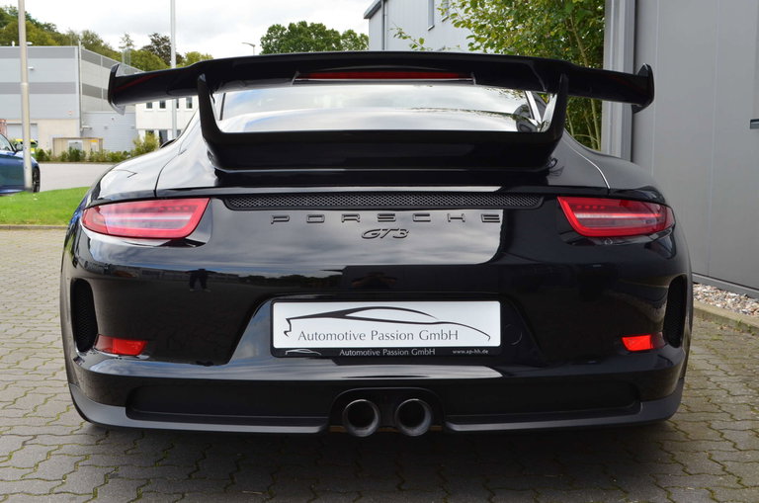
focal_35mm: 48
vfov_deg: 28.0
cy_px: 252
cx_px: 380
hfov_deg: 41.2
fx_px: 1010
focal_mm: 32
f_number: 10
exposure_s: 1/60
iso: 320
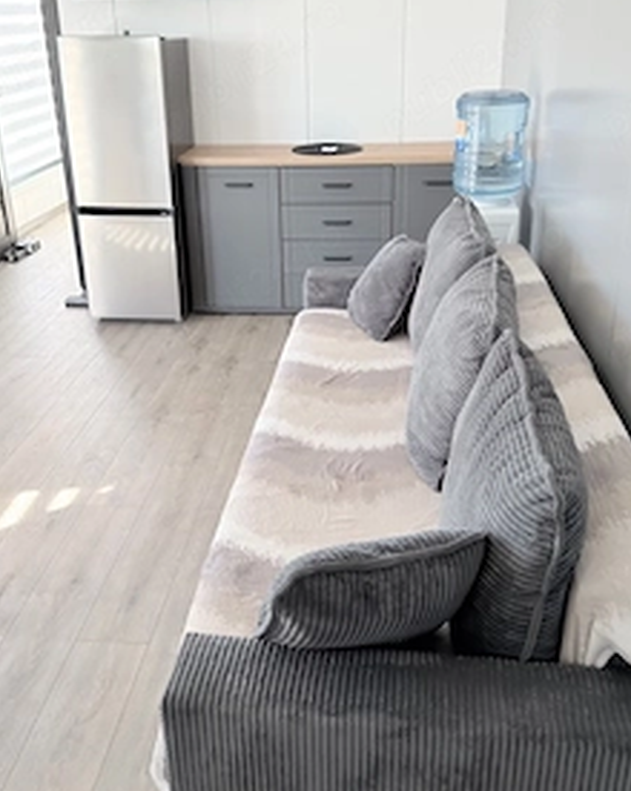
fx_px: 795
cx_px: 307
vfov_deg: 52.6
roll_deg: +2.5
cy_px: 327
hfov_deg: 43.3
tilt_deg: -20.9
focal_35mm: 34
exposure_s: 1/112
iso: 160
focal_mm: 6.76
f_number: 1.78
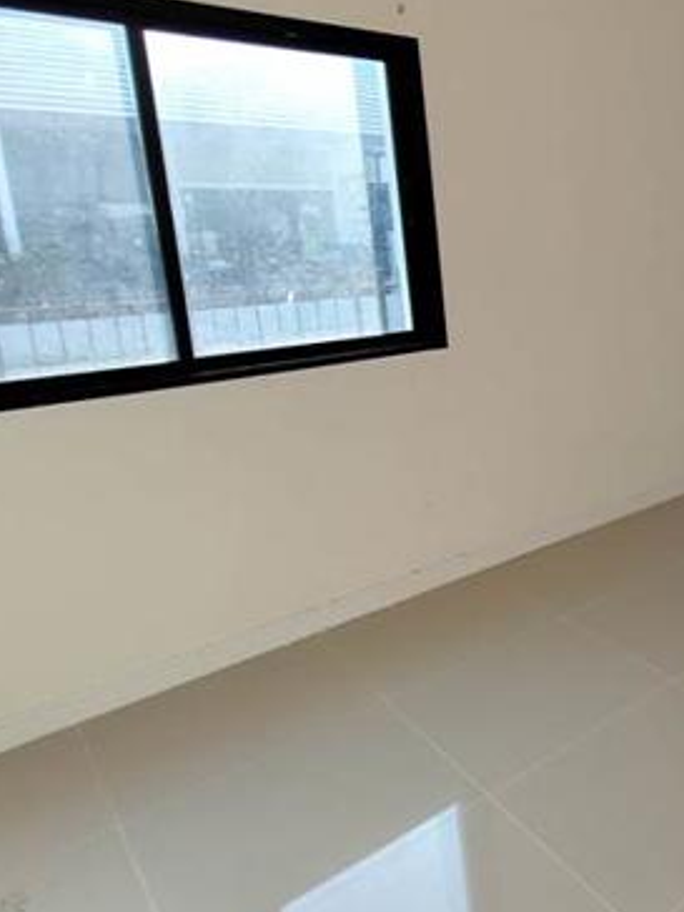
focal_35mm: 29
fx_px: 764
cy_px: 350
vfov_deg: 60.9
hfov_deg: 37.2
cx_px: 812
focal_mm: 1.67
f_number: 2.2
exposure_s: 1/268
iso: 50
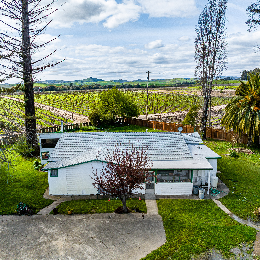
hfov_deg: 55.6
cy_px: 129
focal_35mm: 29
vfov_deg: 55.6
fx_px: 246
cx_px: 129
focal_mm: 12.29
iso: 230
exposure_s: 1/2500
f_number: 2.8
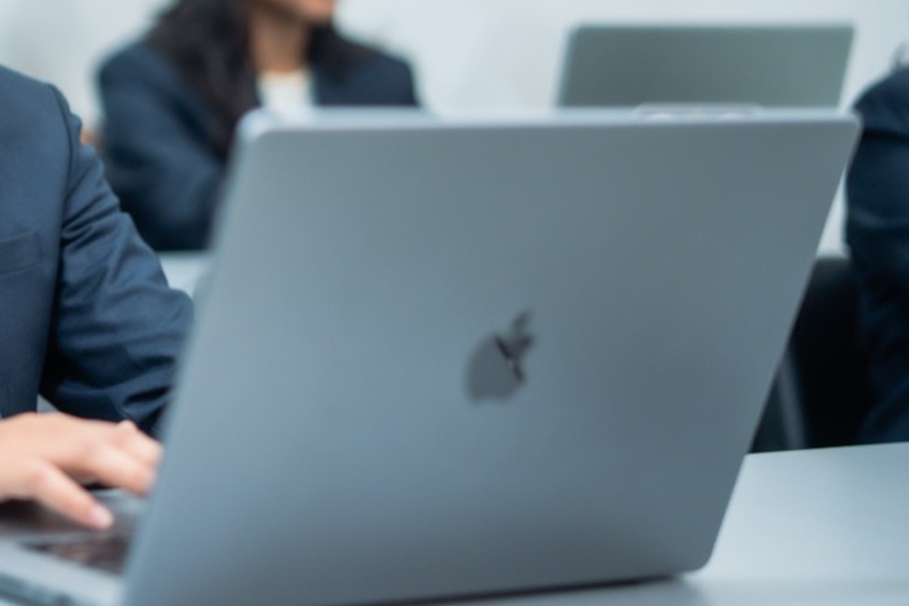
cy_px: 85
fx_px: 3005
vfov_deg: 11.5
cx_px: -107
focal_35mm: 119
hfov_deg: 16.6
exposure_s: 1/200
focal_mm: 50
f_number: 1.4
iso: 320
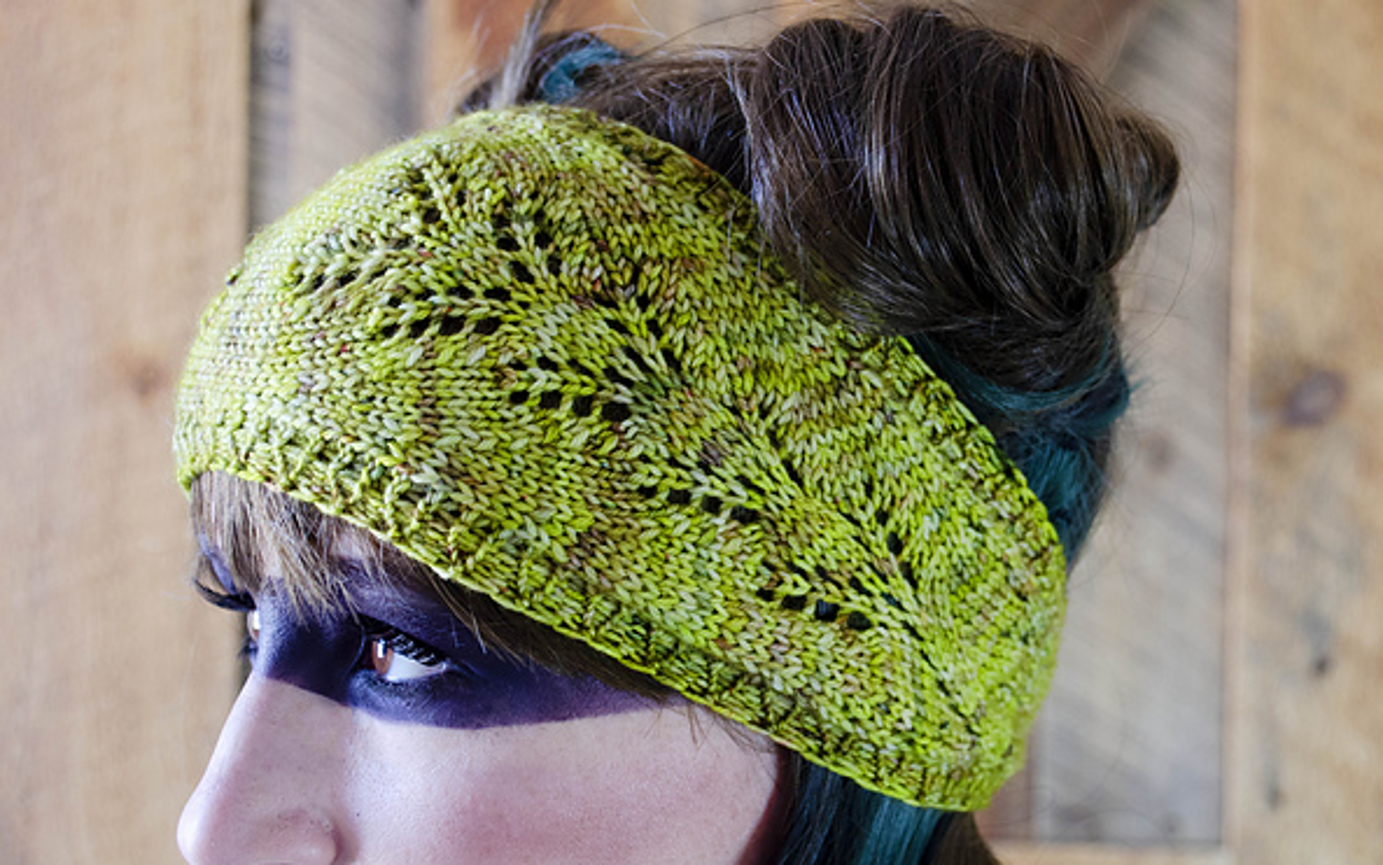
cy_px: 413
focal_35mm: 56
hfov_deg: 36.3
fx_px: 2111
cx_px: 723
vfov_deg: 23.2
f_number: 5
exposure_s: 1/40
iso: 800
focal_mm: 34
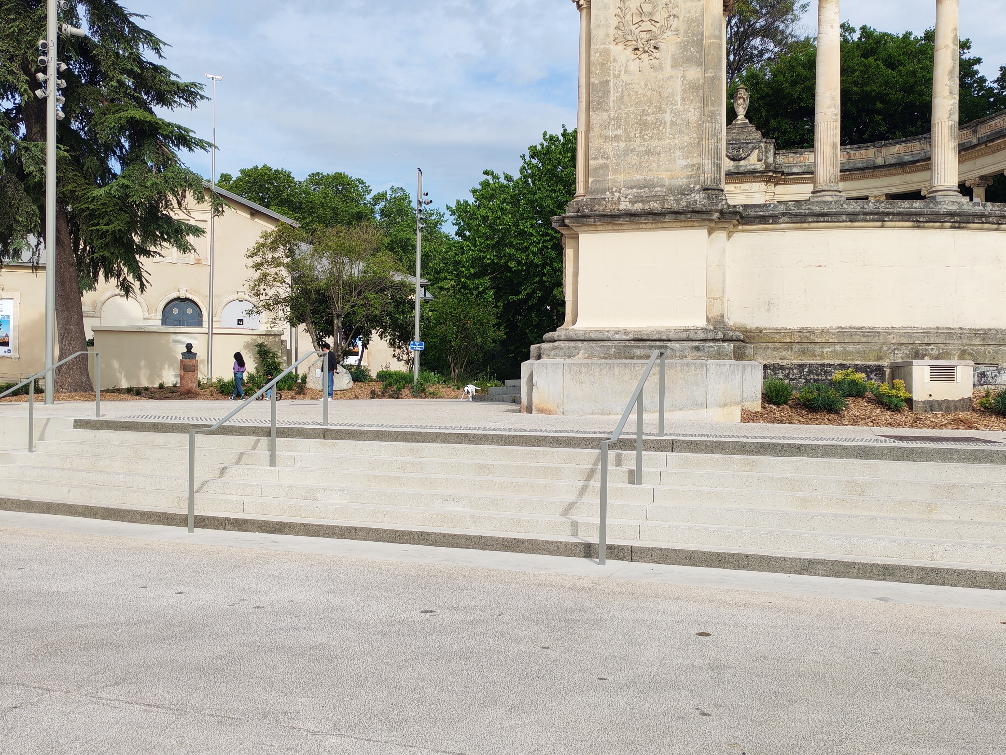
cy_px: 378
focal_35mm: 40
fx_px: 1162
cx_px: 503
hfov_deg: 46.8
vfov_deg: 36.0
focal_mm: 6.12
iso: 50
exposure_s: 1/590
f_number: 1.9
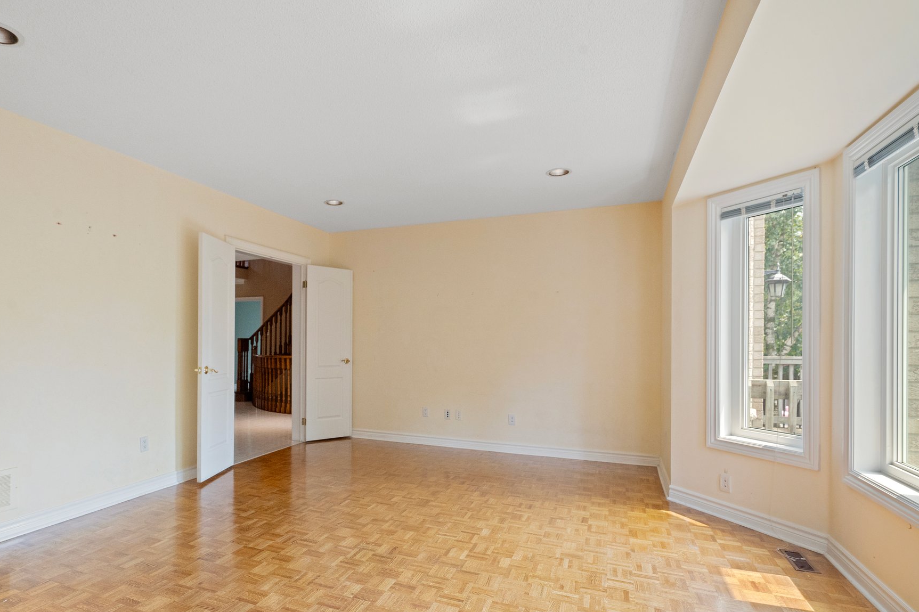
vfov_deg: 64.3
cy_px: 346
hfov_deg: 86.5
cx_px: 402
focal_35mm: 19
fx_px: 485
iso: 2000
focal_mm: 16
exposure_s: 1/30
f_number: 9
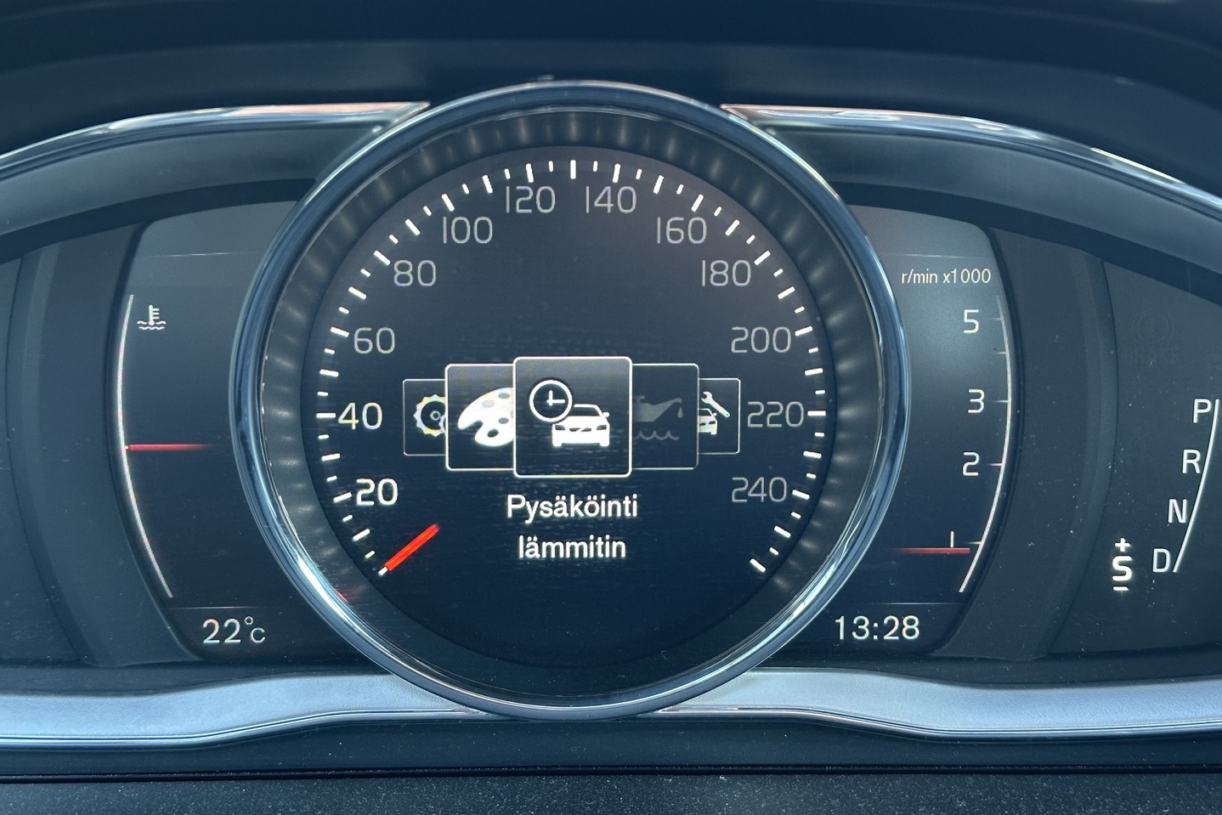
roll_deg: +0.5
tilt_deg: -23.1
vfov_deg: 27.0
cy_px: 396
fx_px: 1697
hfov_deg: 39.6
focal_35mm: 50
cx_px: 611
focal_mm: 6.86
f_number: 1.78
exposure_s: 1/60
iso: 160
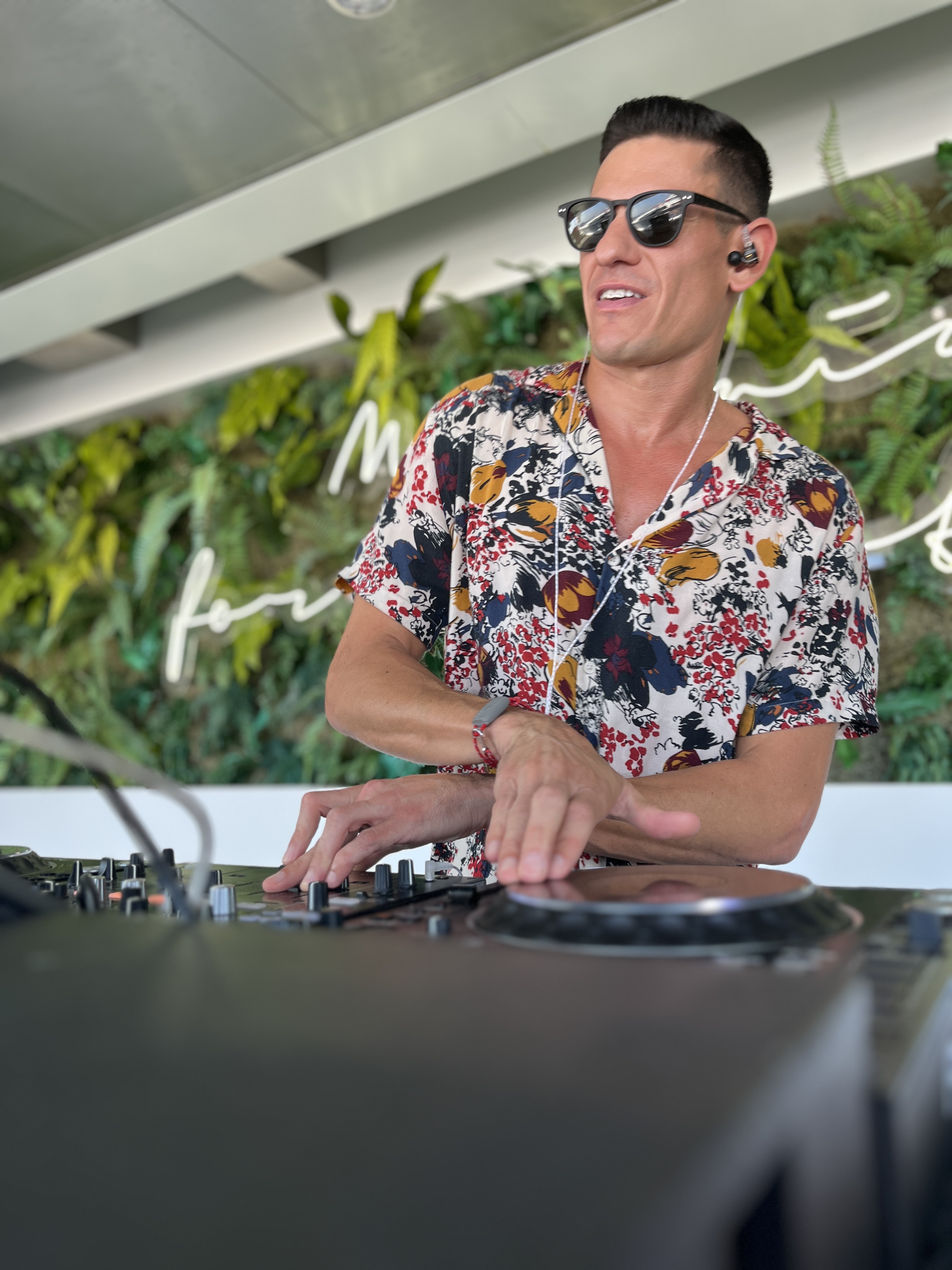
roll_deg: +3.0
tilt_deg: +7.0
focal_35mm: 26
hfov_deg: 53.1
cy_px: 635
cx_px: 476
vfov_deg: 67.3
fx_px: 953
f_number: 1.6
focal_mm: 5.1
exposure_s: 1/152
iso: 40
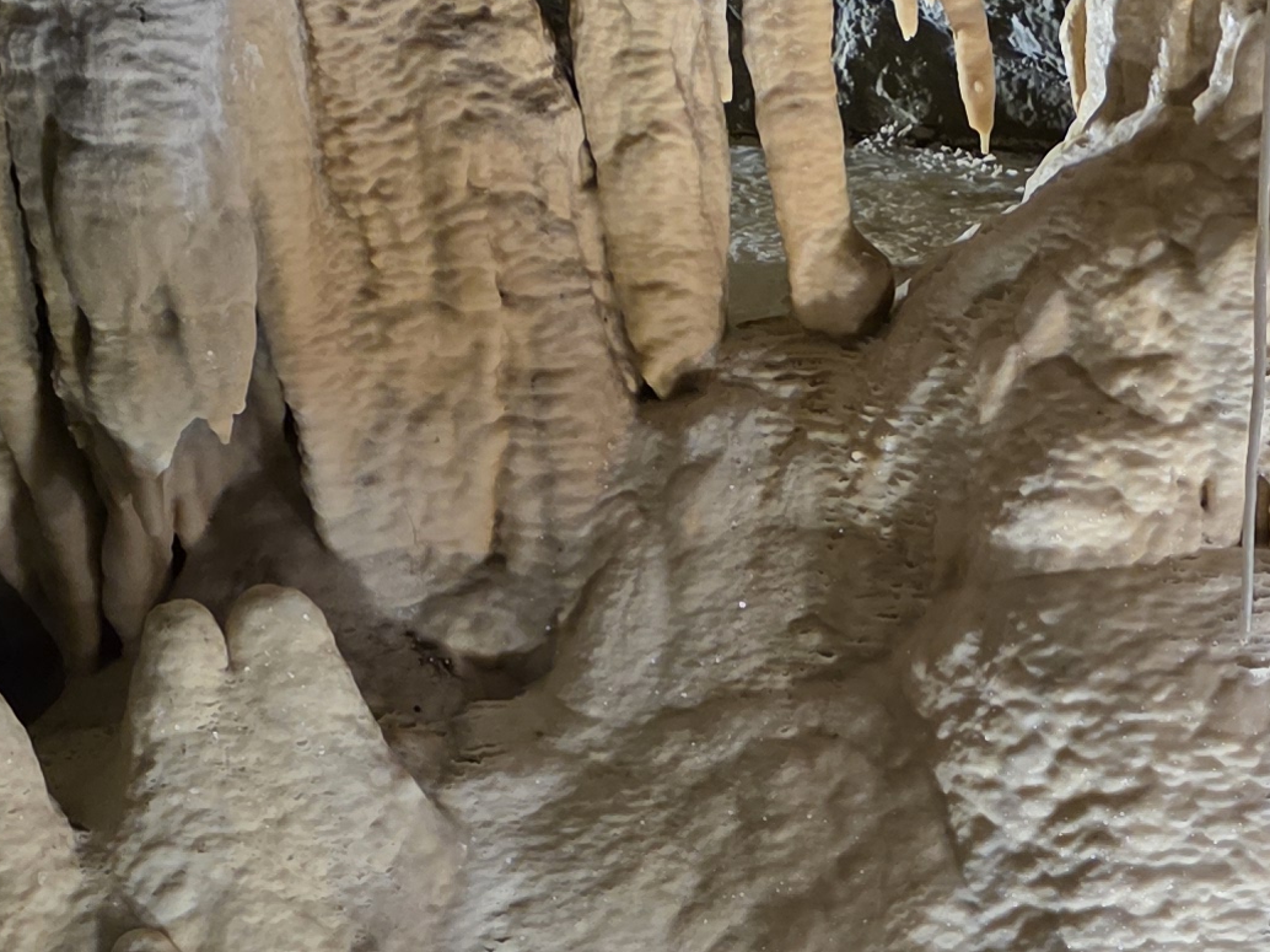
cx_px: 1340
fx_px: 3264
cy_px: 1301
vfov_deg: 15.6
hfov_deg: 21.1
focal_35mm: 89
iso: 640
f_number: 1.7
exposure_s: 1/100
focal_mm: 6.3
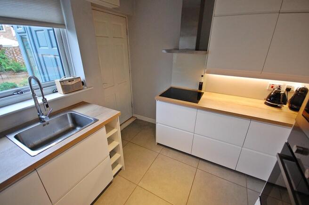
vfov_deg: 77.2
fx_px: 129
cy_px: 102
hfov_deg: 100.4
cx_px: 154
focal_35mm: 15
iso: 800
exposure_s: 1/80
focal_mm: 10
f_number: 4.5
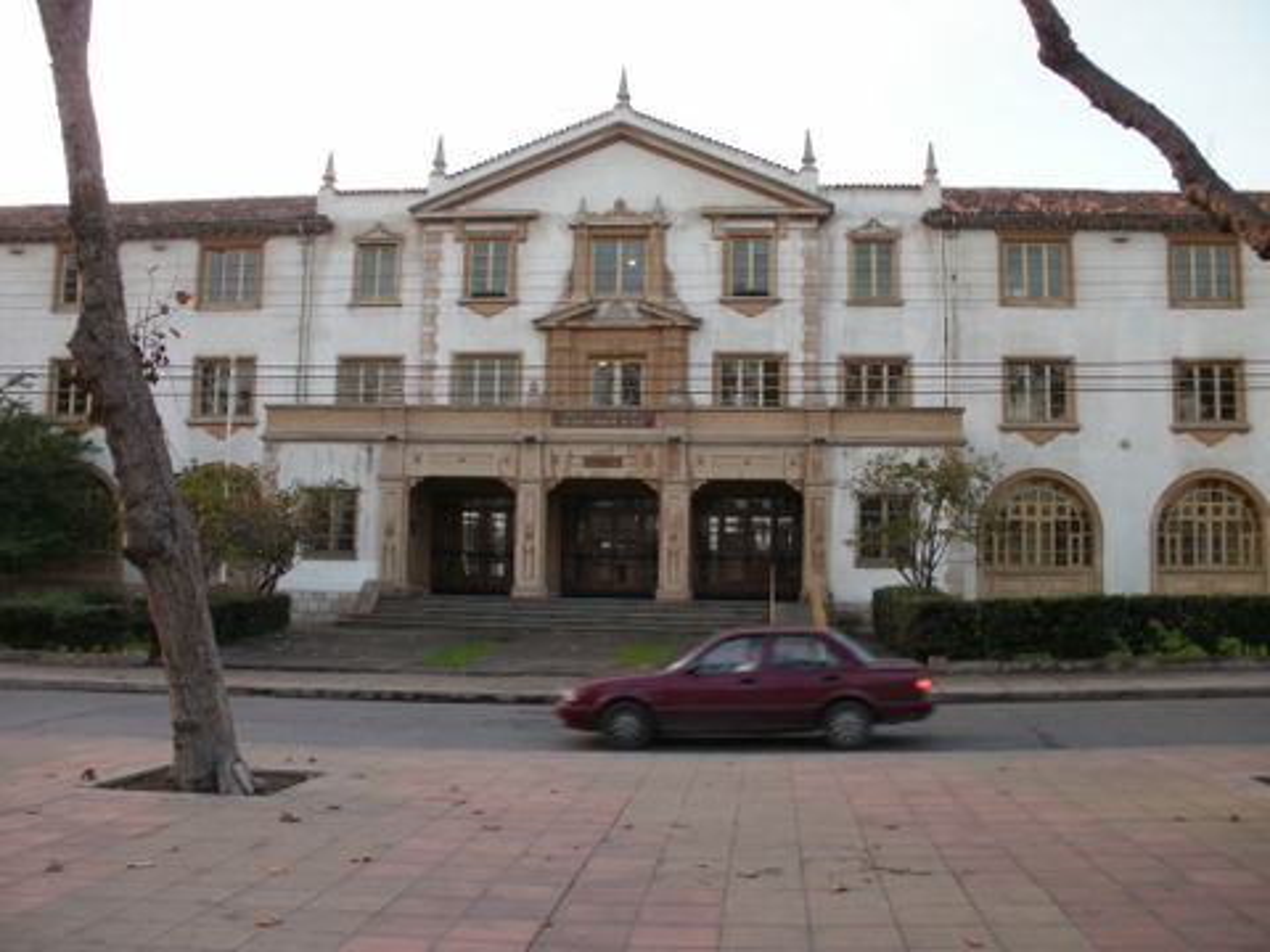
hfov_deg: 51.4
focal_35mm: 36
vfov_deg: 39.7
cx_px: 635
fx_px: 1321
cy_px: 476
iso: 100
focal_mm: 6.3
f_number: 3.5
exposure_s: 1/80
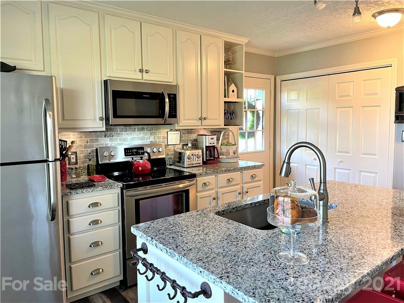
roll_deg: +1.1
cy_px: 152
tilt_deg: -5.0
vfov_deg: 53.1
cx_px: 202
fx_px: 303
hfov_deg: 67.3
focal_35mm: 26
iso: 125
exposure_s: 1/60
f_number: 1.6
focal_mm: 4.2
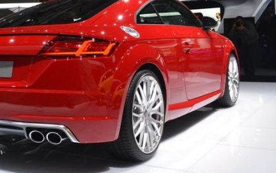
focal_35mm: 51
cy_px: 48
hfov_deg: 37.7
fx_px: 384
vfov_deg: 25.1
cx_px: 43
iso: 400
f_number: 5.6
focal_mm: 18
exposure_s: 1/125
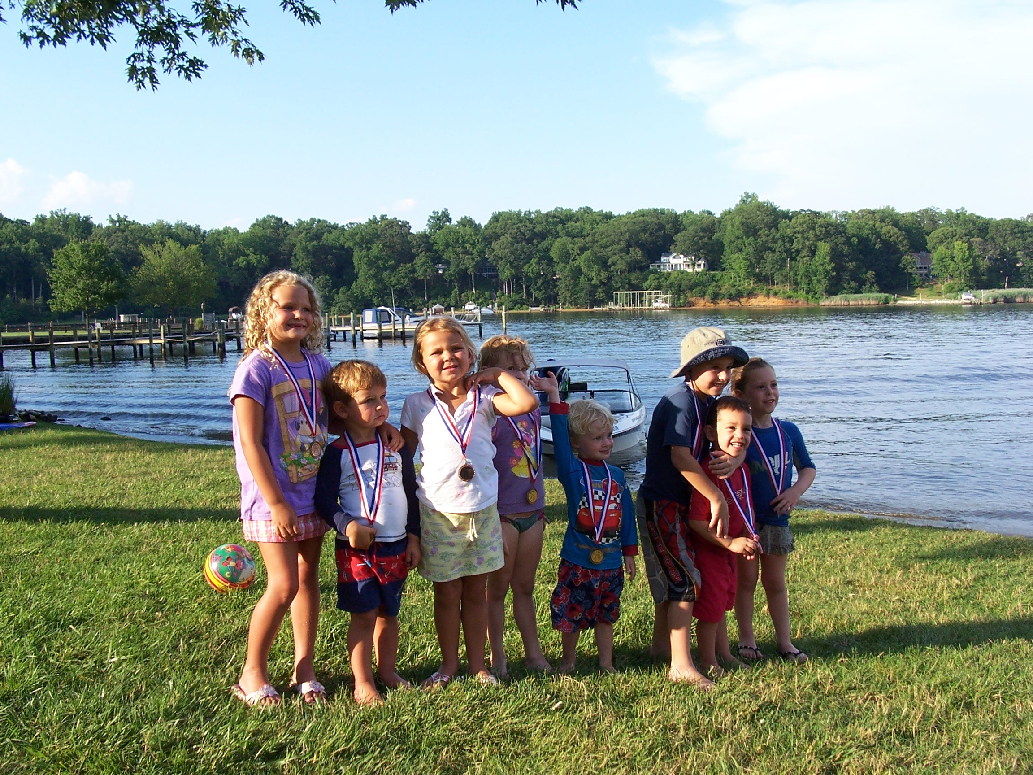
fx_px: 1044
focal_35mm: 35
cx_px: 516
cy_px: 388
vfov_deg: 40.7
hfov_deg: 52.6
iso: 80
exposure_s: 1/250
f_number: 4
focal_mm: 6
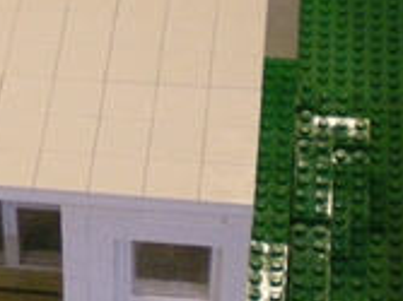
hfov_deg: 13.3
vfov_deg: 10.1
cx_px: -39
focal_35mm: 146
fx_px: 1699
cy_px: 128
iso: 400
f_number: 3.1
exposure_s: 1/37.3
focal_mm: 6.3
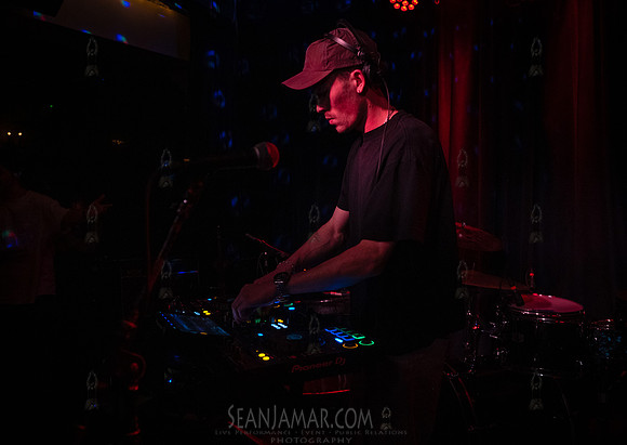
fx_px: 538
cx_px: 294
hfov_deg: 60.5
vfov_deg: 44.9
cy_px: 223
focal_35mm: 30
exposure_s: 1/400
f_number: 3.5
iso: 12800
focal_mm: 29
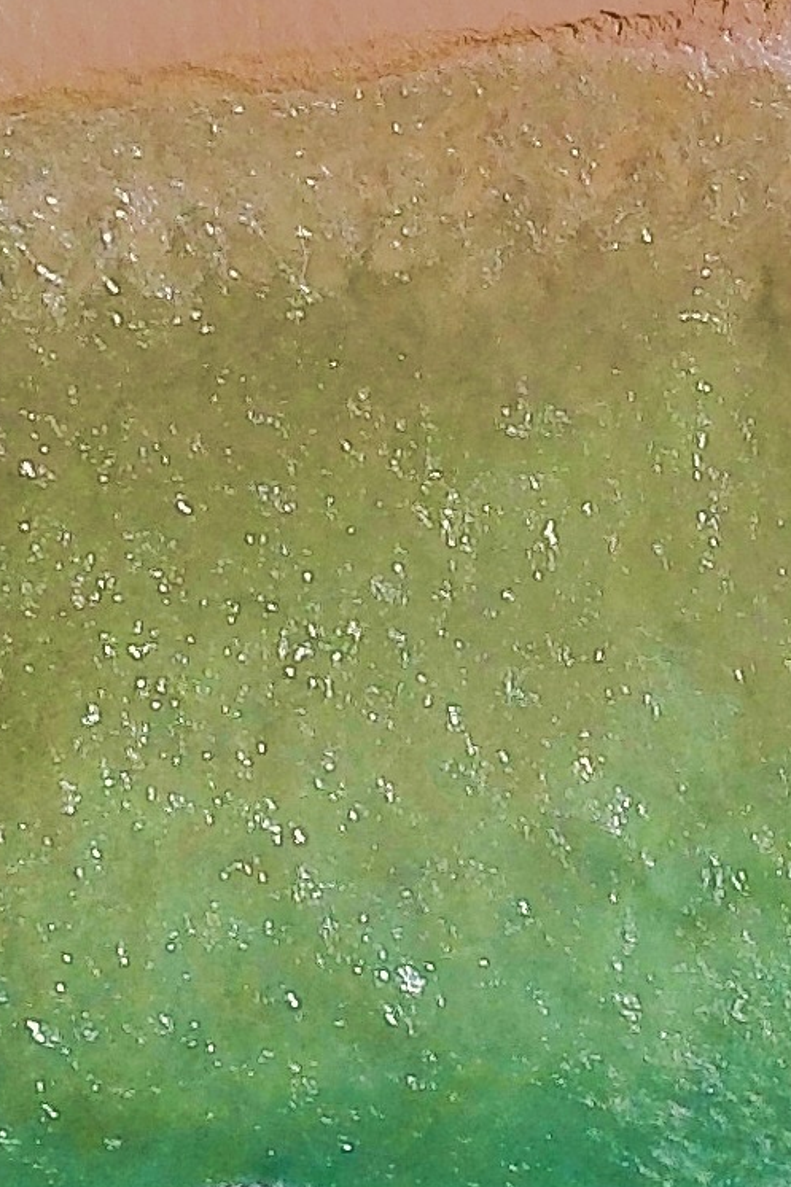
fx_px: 4781
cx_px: 1303
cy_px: 142
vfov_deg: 14.0
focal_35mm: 145
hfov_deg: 9.1
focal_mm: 4.73
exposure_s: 1/483
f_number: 2.2
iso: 100
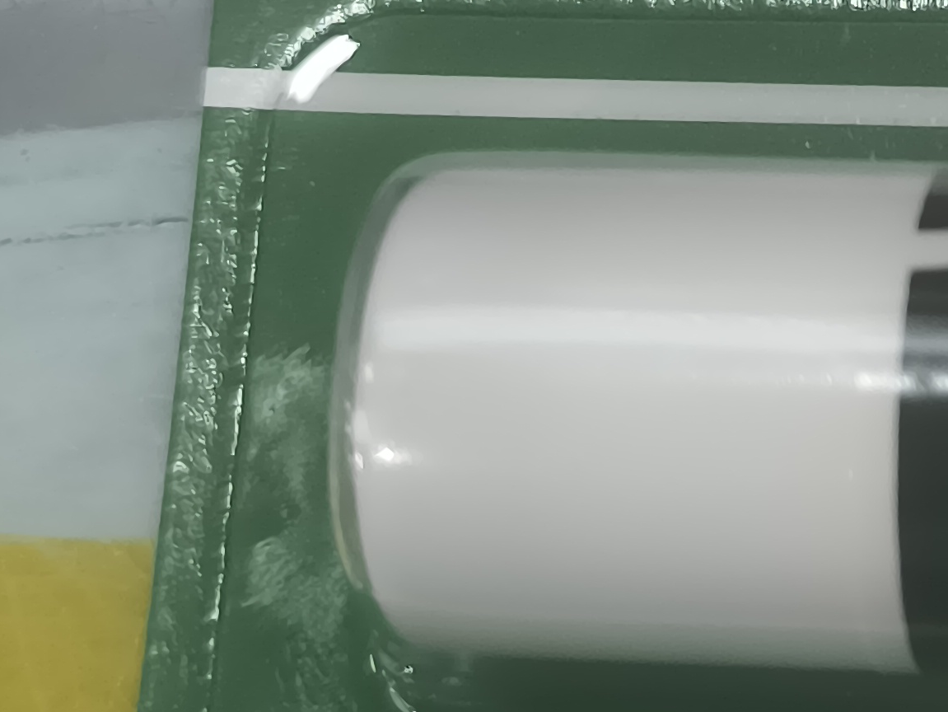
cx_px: 1539
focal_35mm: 163
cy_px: 2
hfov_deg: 11.5
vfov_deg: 9.1
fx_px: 4465
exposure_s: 1/100
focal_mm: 6.14
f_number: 1.65
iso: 80
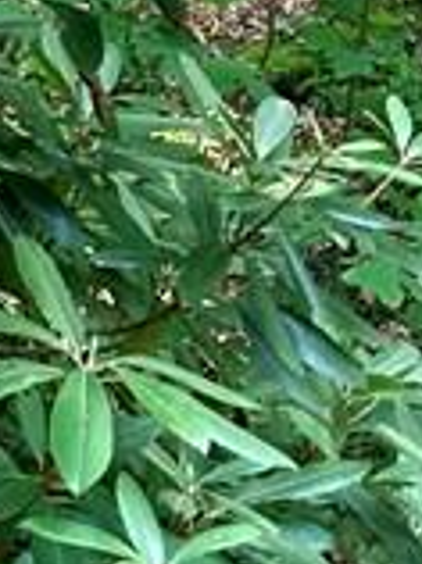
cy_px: 14
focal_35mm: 182
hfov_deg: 7.9
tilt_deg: +11.3
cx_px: 776
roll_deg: +1.9
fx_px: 2966
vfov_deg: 10.8
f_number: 1.8
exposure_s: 1/60
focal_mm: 3.99
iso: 125
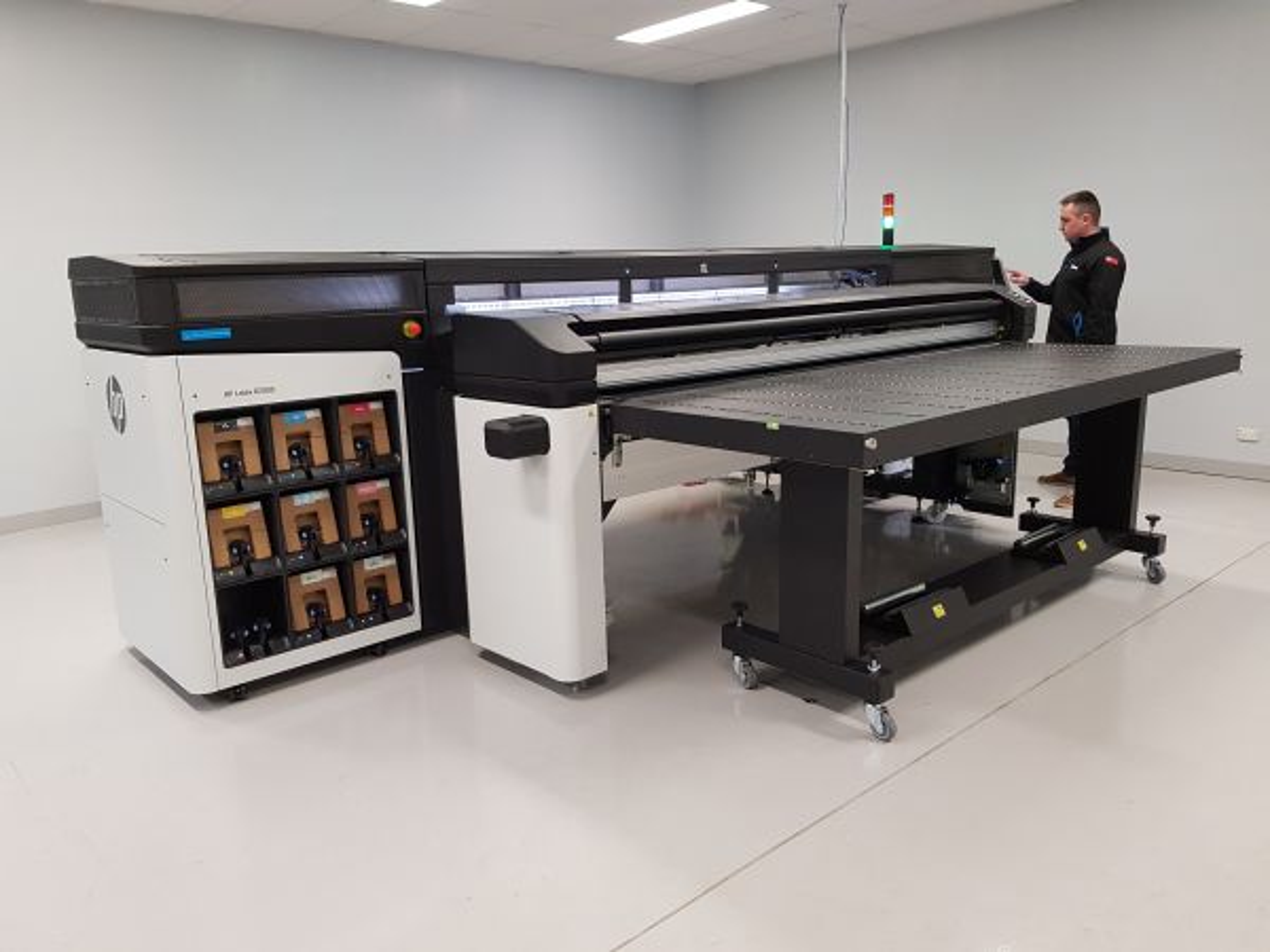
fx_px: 954
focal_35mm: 26
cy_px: 476
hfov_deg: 67.3
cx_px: 635
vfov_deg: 53.1
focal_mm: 4.2
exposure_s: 1/33
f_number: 1.7
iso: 160
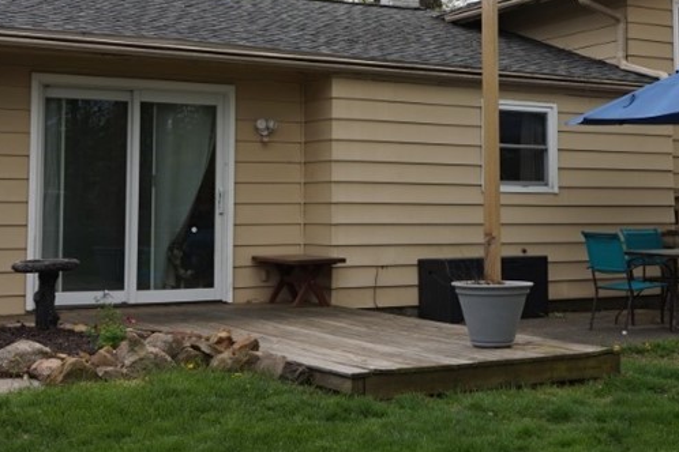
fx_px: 1171
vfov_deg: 21.7
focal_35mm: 62
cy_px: 131
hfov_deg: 32.1
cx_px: 447
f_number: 6.3
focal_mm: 19
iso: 100
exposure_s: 1/200
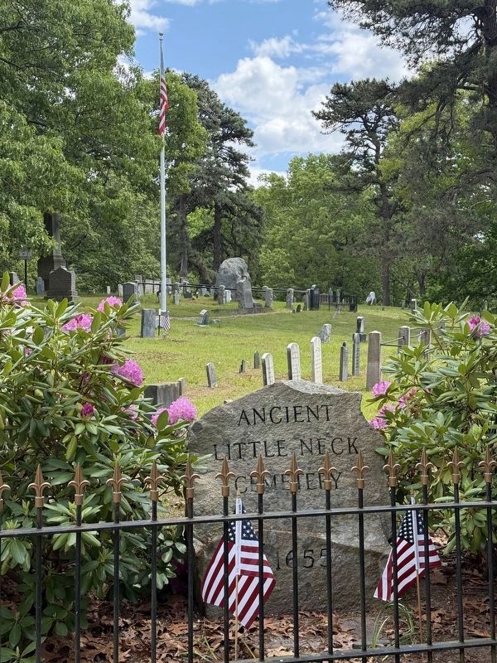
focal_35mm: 48
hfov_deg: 30.3
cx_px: 248
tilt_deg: -2.5
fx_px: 919
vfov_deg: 39.7
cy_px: 332
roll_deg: -0.7
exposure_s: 1/1377
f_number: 1.78
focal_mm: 6.76
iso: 80
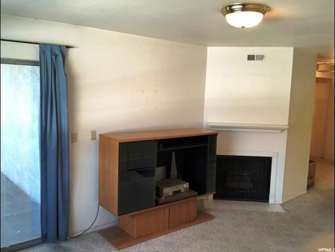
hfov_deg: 56.8
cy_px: 126
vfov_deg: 44.2
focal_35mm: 32
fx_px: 310
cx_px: 168
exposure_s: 1/60
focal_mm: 2.87
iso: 200
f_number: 2.2
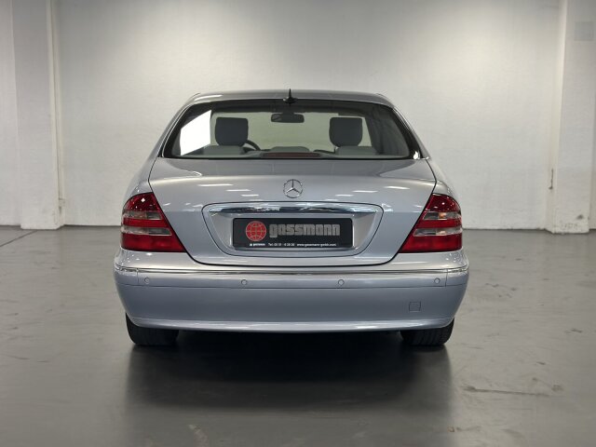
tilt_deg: -6.9
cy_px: 224
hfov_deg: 39.7
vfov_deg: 30.3
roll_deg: +0.1
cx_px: 298
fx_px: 826
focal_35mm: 48
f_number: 1.78
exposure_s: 1/85
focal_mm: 6.86
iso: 125
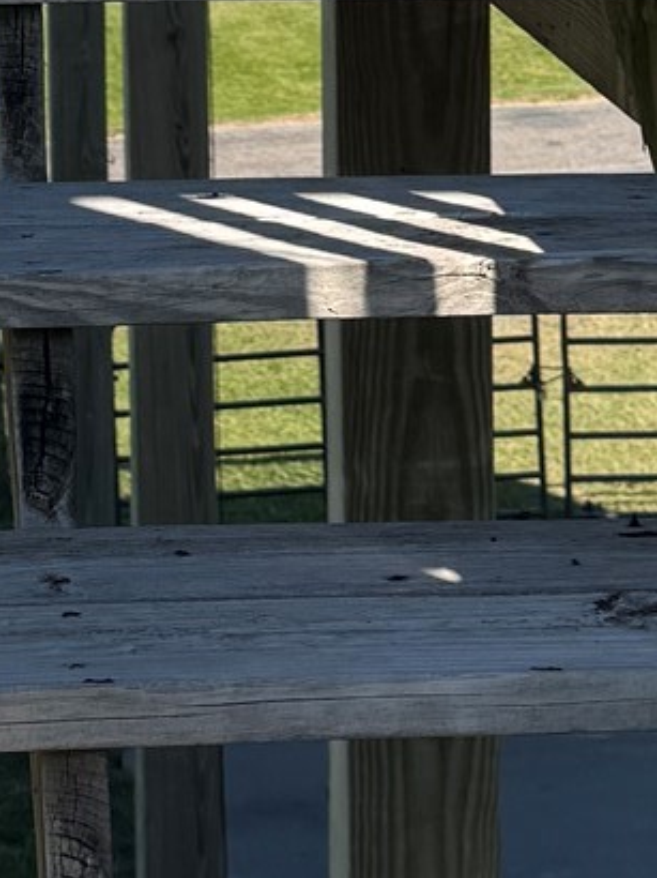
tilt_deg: -4.4
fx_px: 3040
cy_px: -268
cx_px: -24
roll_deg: +1.8
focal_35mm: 120
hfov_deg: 12.2
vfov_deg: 15.6
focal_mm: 6.76
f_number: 1.78
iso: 80
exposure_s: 1/3802
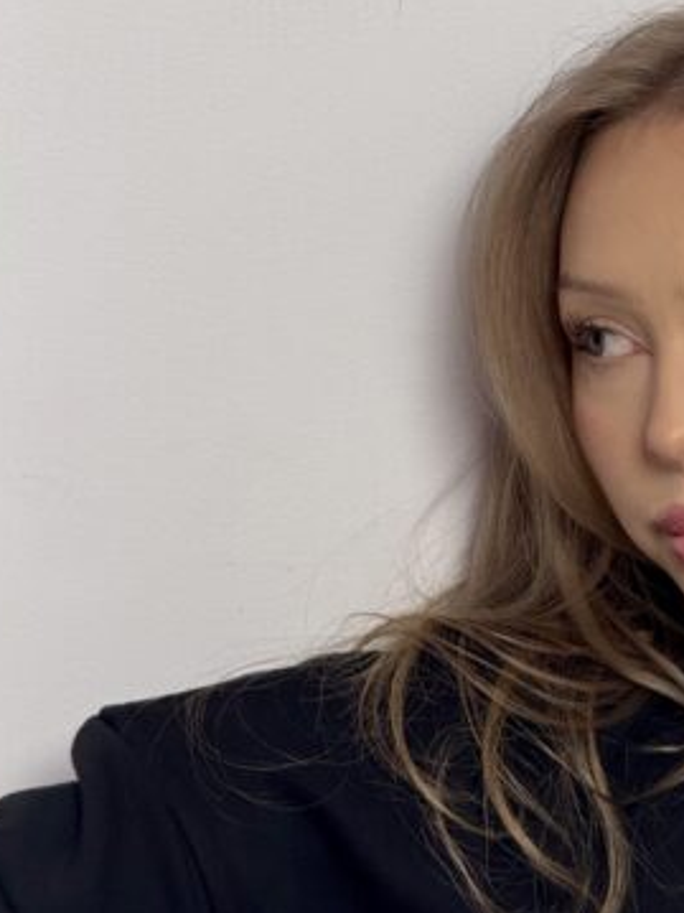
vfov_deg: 8.9
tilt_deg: -21.0
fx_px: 5879
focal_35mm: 223
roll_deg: +1.3
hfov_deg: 6.6
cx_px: 598
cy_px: 675
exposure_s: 1/70
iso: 320
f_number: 2.8
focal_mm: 15.66
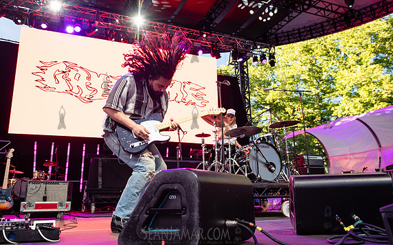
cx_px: 194
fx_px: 321
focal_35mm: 30
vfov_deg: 41.8
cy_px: 117
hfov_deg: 62.9
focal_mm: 29
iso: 1000
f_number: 4
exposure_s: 1/400
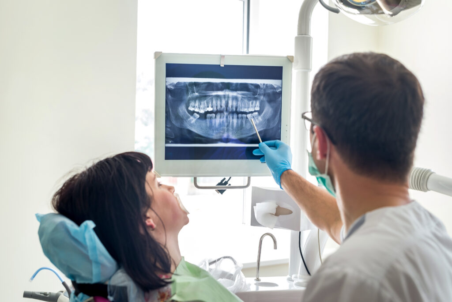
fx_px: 628
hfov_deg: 39.6
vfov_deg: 27.0
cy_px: 151
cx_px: 226
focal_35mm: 50
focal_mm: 50
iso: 400
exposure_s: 1/100
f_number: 4
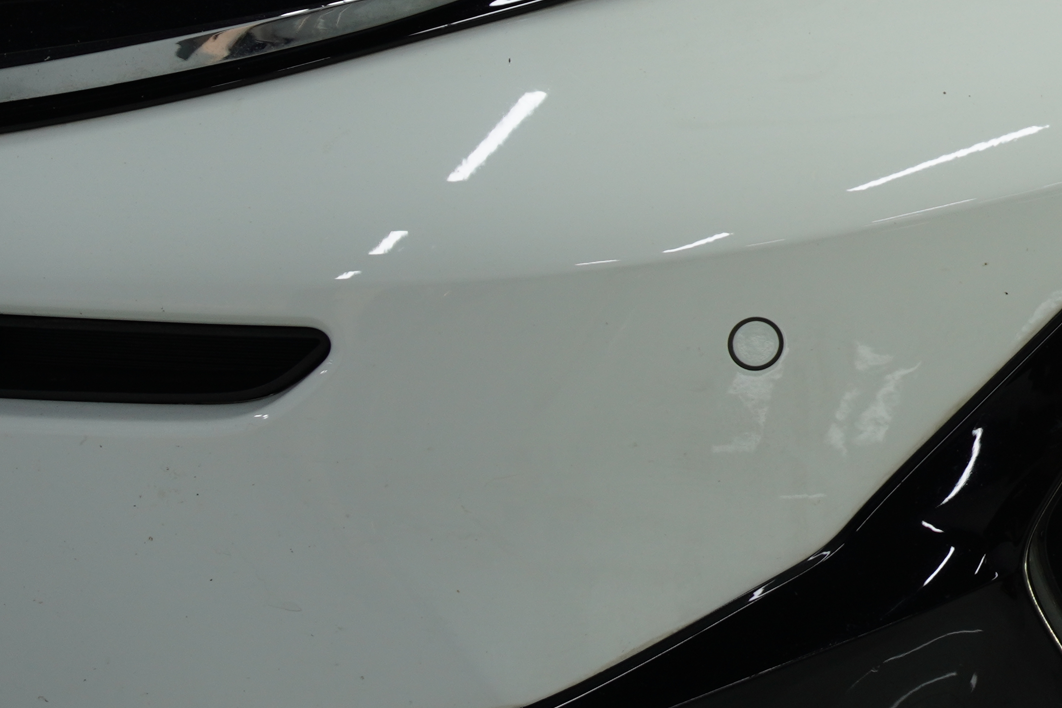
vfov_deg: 5.4
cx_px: 1296
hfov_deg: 8.0
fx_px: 7473
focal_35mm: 253
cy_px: 71
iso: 160
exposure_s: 1/160
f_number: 2.8
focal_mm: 63
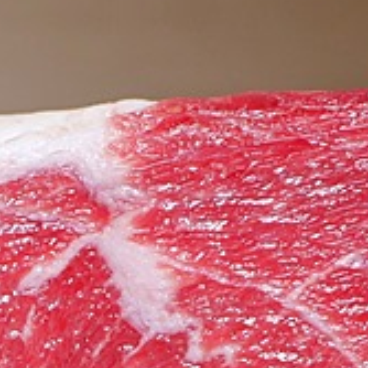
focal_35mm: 148
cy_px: 475
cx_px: -66
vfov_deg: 11.5
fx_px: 1780
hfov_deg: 11.6
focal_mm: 14
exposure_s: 1/100
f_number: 2.5
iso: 200
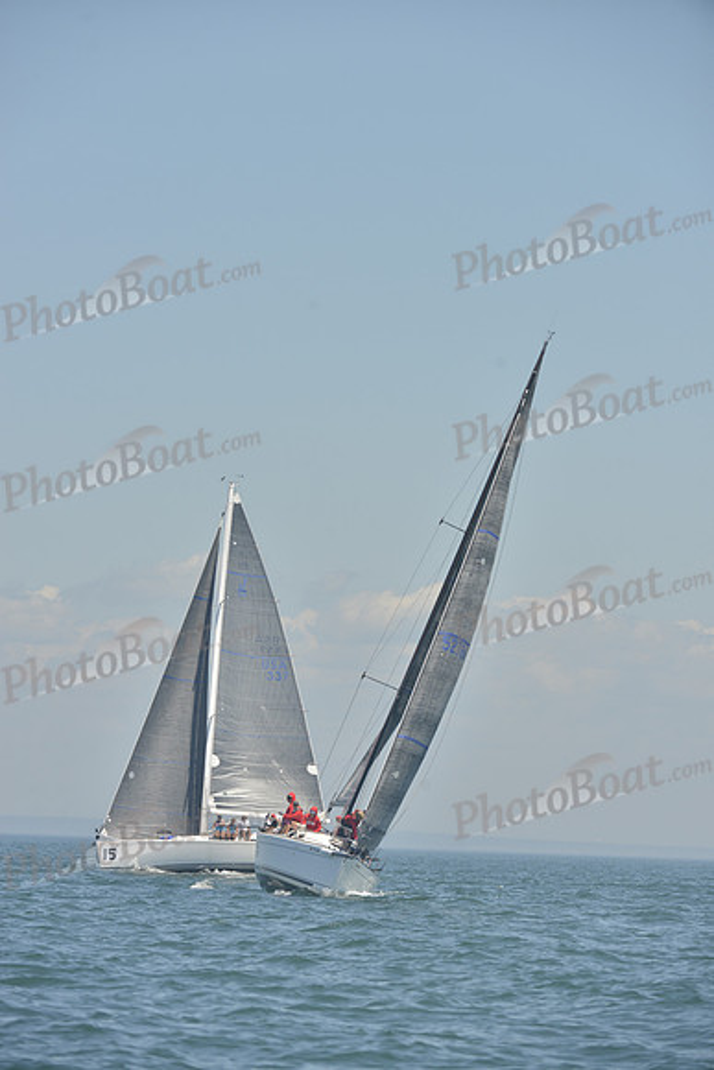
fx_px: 6243
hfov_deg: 6.5
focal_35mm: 210
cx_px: 357
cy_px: 535
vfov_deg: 9.8
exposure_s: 1/1000
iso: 280
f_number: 7.1
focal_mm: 210
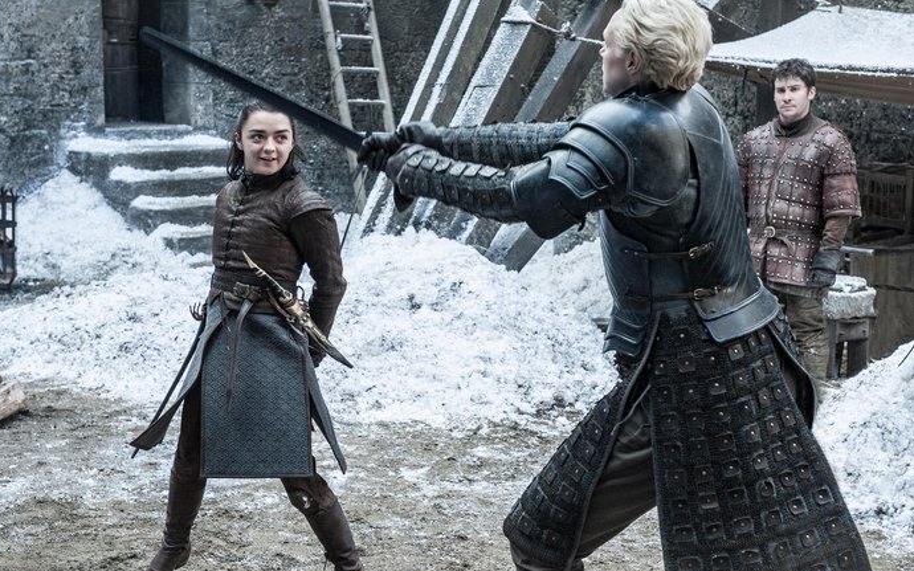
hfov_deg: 33.0
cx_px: 453
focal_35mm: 62
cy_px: 285
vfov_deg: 20.9
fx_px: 1544
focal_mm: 60
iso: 1250
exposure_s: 1/640
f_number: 6.3
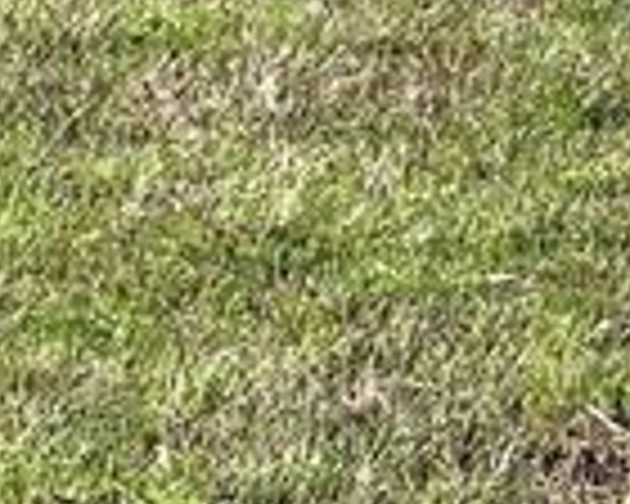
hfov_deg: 5.2
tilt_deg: -10.9
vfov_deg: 4.2
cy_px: -358
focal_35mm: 370
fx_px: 6899
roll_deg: -0.8
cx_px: 846
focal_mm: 6
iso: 25
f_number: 2
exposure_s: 1/1410
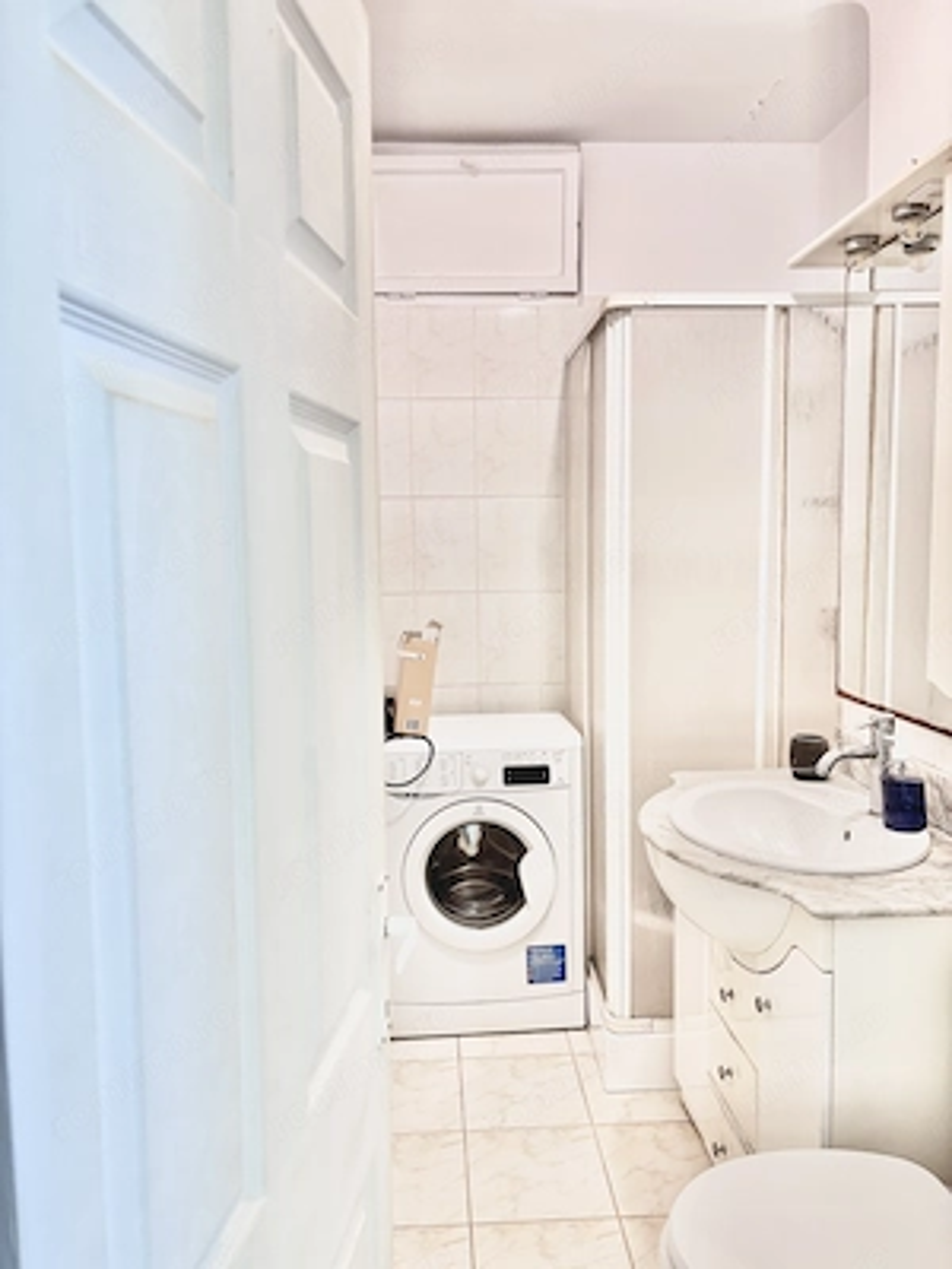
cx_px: 476
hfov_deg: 53.1
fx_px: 953
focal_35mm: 26
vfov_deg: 67.3
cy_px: 634
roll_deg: -0.5
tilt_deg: -6.5
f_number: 1.6
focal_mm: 5.96
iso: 125
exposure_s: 1/50
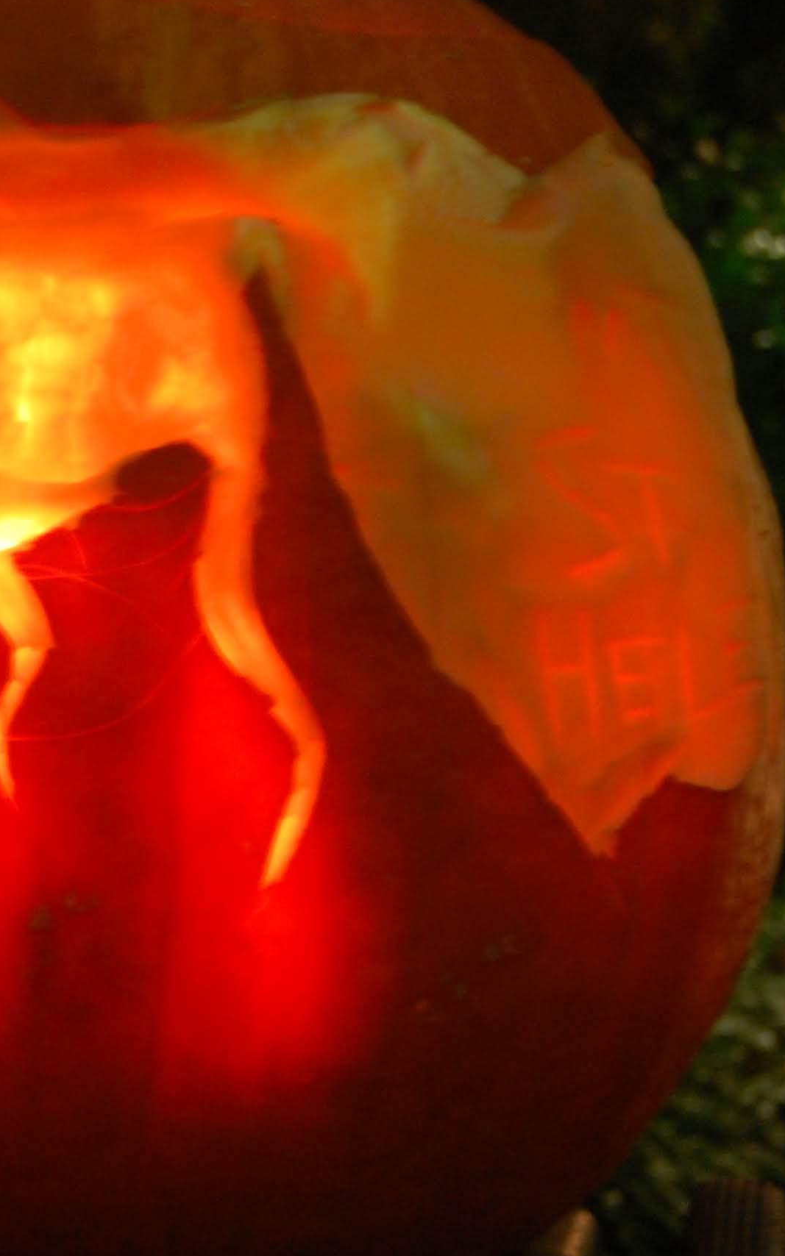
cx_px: -72
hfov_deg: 11.4
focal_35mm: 113
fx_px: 3869
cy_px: 691
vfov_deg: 18.4
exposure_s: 4
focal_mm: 42
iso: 800
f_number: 5.3
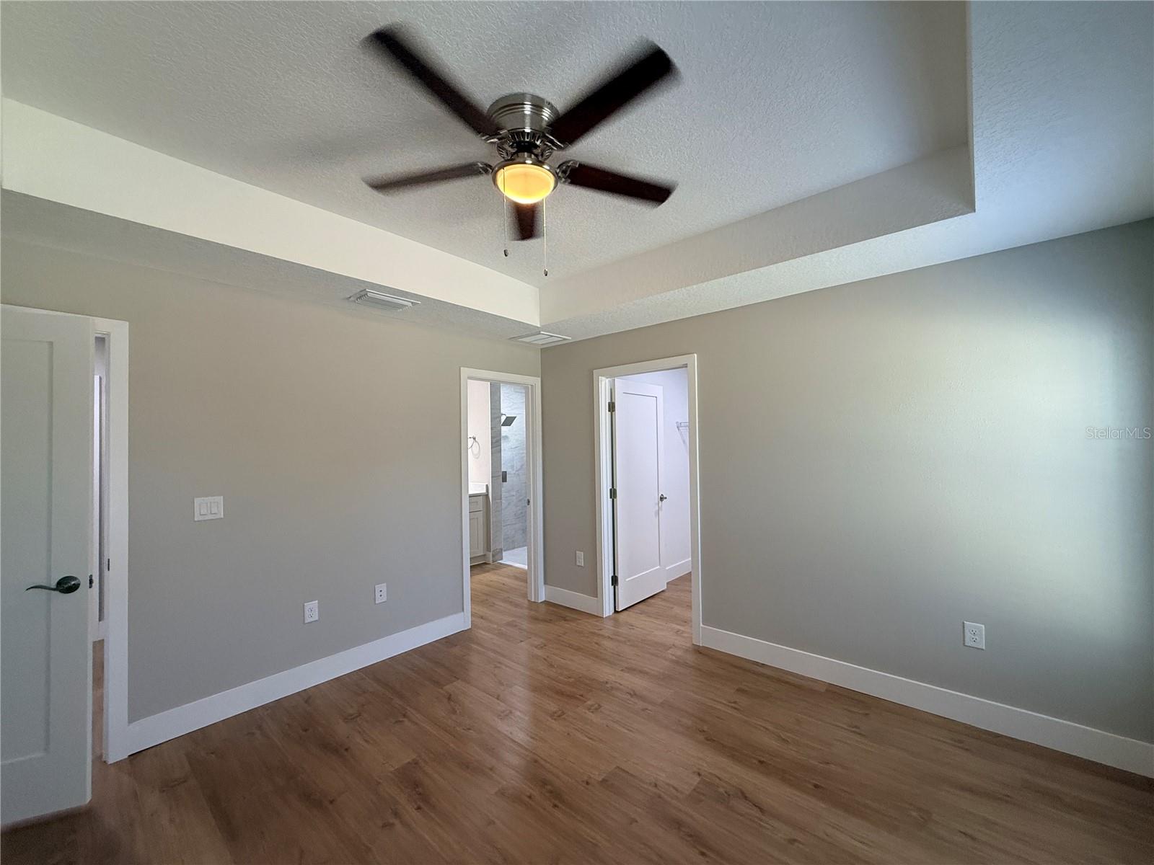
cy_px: 432
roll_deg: +0.7
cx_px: 577
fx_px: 467
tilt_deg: +2.2
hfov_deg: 102.1
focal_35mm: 14
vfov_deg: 85.7
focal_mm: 2.22
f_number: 2.2
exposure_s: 1/120
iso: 200
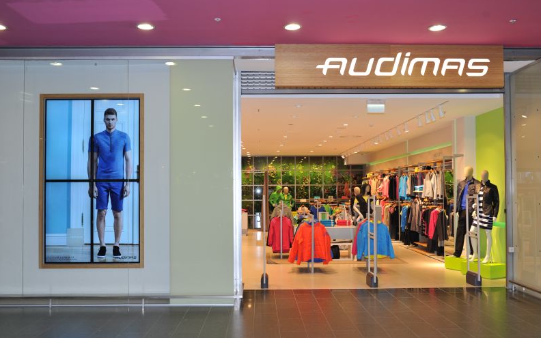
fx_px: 531
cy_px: 180
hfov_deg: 54.0
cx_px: 271
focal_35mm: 36
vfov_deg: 35.3
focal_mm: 35
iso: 320
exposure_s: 1/60
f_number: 5.6
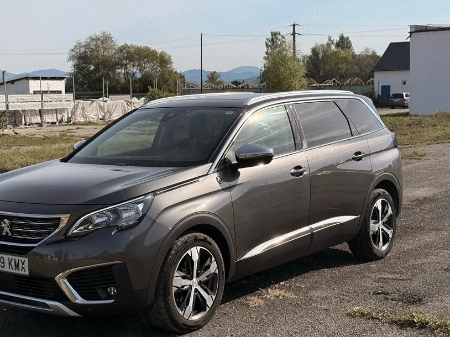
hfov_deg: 32.7
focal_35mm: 59
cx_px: 191
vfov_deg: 24.8
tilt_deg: -5.2
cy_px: 176
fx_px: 767
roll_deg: +1.1
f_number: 1.78
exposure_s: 1/5208
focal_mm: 6.76
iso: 64
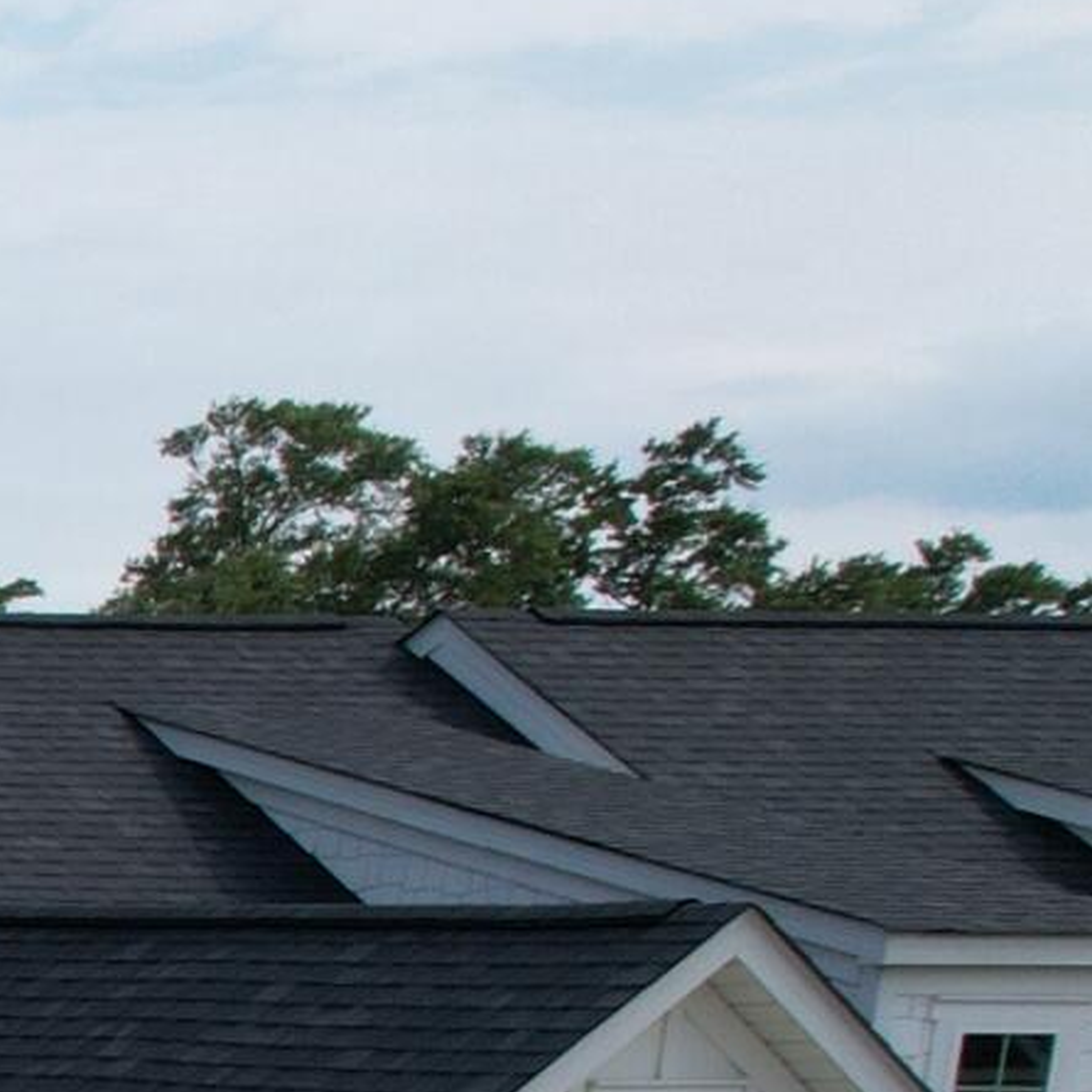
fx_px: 4497
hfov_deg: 9.4
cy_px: 1877
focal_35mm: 126
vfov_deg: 12.8
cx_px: -2582
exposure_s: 1/2500
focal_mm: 8.38
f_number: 2.8
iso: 110
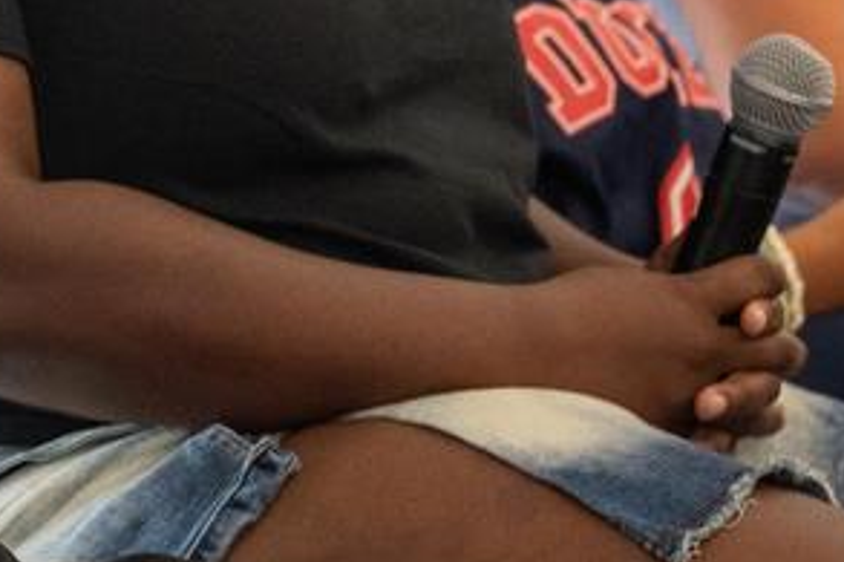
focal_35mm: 349
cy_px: -134
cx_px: -274
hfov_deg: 5.9
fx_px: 8177
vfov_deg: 3.9
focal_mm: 100
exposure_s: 1/200
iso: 5000
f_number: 4.5
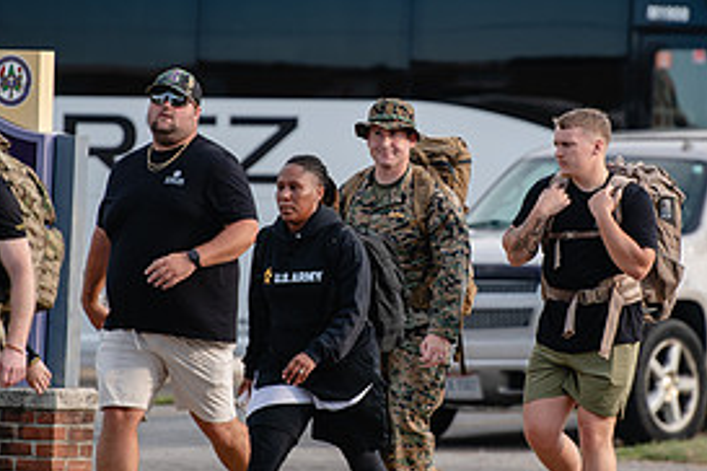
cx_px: 422
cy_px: 188
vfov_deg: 3.2
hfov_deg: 4.9
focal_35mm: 425
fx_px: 8346
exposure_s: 1/640
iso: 80
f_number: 3.2
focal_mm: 200
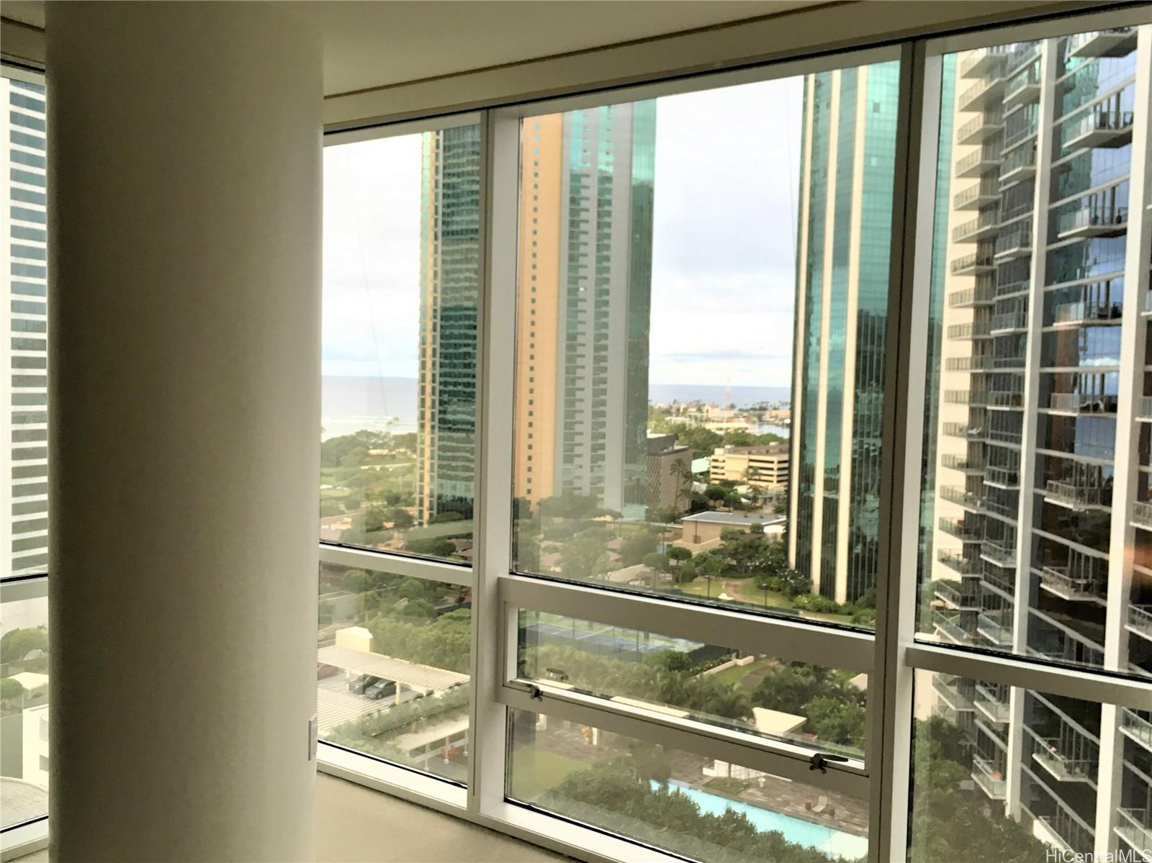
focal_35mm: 29
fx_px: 965
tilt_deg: -5.4
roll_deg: +0.3
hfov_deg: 61.7
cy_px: 432
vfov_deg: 48.2
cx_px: 576
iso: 25
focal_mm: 4.15
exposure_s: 1/40
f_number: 2.2
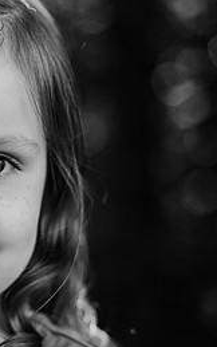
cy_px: 203
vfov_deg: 18.3
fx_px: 1078
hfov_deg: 11.3
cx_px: -25
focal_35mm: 114
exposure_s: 1/1000
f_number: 2
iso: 200
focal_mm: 50
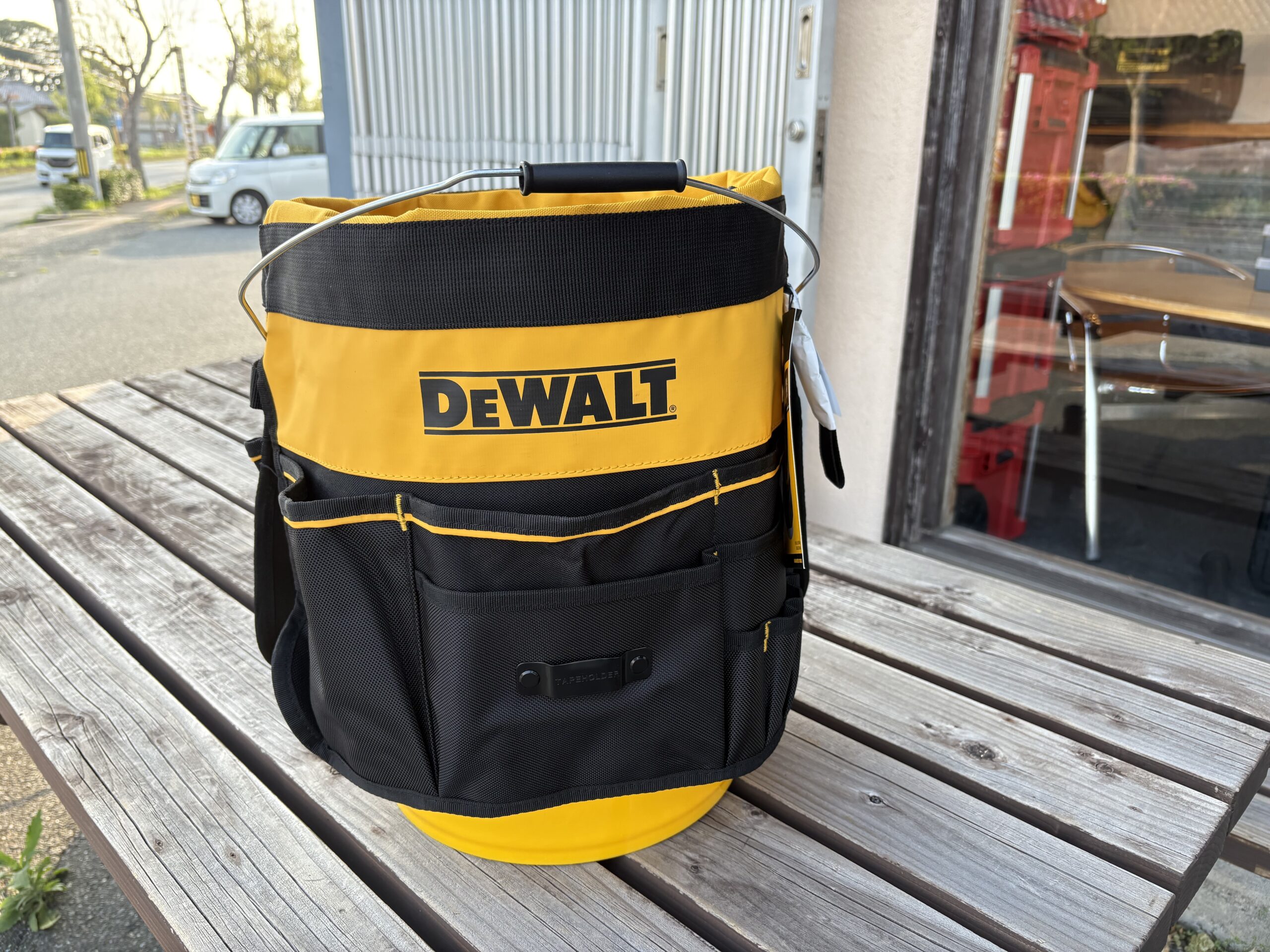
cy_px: 476
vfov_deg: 53.1
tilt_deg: -18.6
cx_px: 635
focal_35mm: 26
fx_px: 954
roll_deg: -0.5
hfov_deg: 67.3
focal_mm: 5.96
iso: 80
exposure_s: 1/243
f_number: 1.6
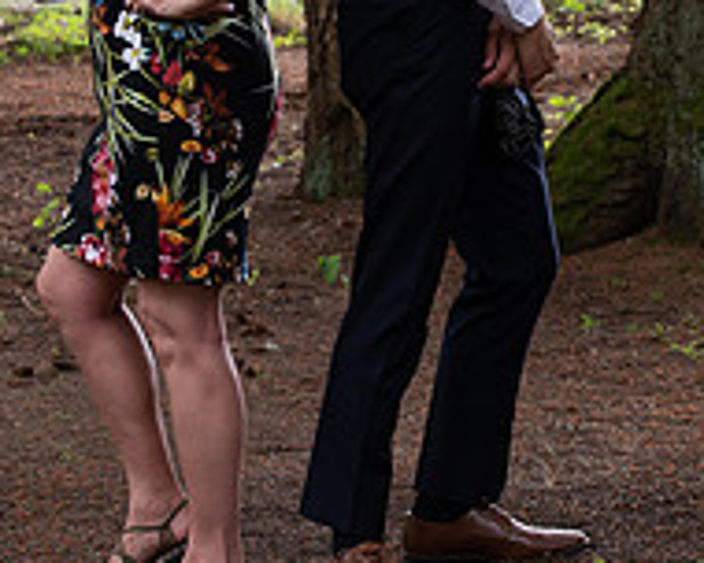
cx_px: 311
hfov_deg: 12.4
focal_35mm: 156
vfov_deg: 9.9
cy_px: 52
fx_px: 3250
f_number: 5.6
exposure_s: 1/125
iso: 800
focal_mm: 70
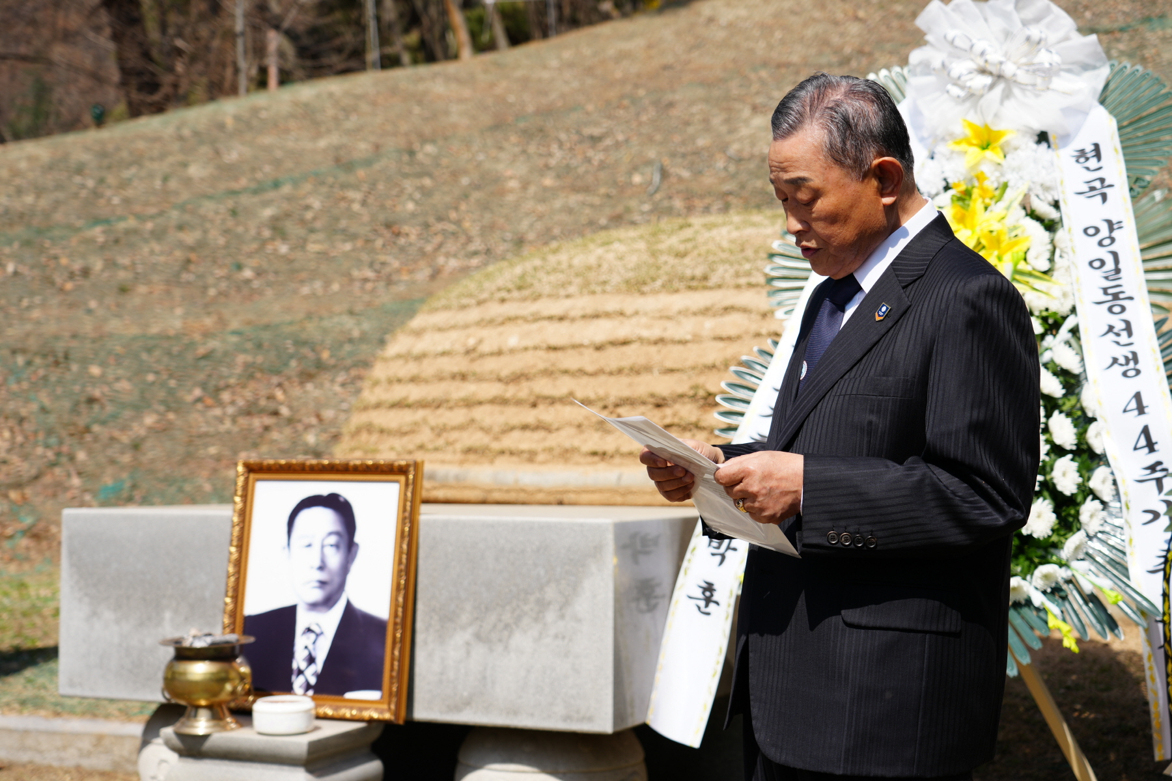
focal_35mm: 56
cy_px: 390
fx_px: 1823
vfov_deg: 24.2
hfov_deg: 35.6
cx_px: 586
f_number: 4.5
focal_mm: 56
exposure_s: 1/640
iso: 100
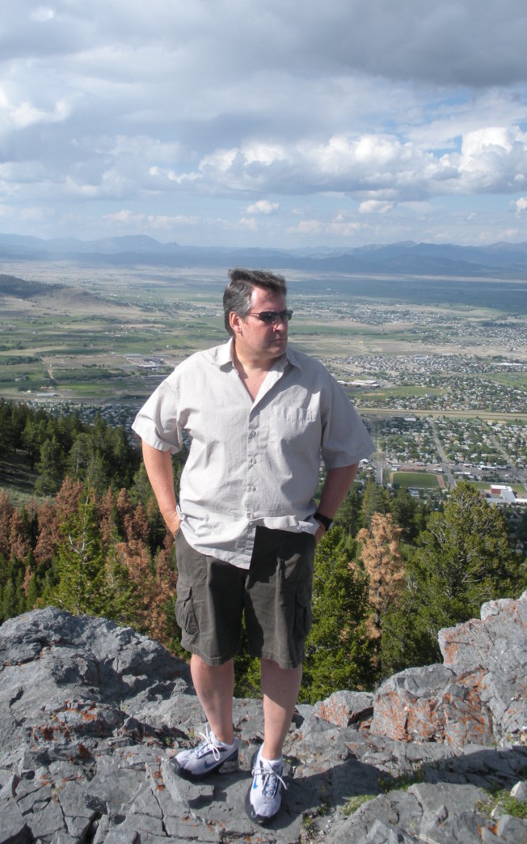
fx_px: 896
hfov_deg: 32.8
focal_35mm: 39
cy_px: 419
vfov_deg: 50.4
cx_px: 251
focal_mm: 6.3
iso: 64
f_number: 3.5
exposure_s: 1/728
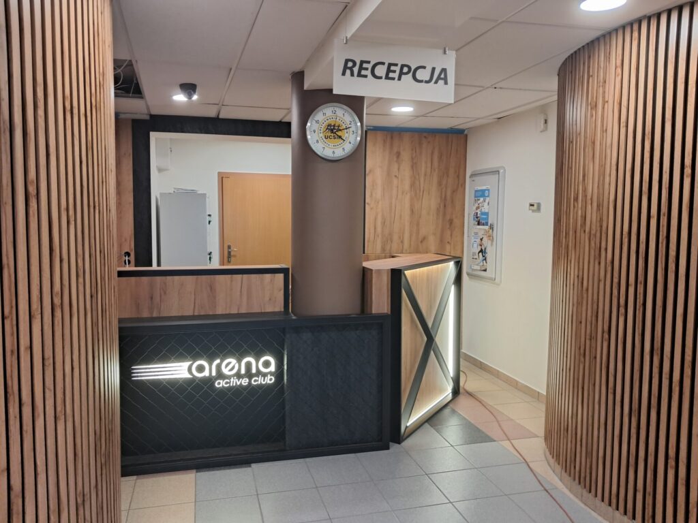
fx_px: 544
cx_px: 349
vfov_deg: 51.4
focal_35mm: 27
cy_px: 262
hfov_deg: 65.3
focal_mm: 4
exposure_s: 1/50
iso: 250
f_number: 1.8
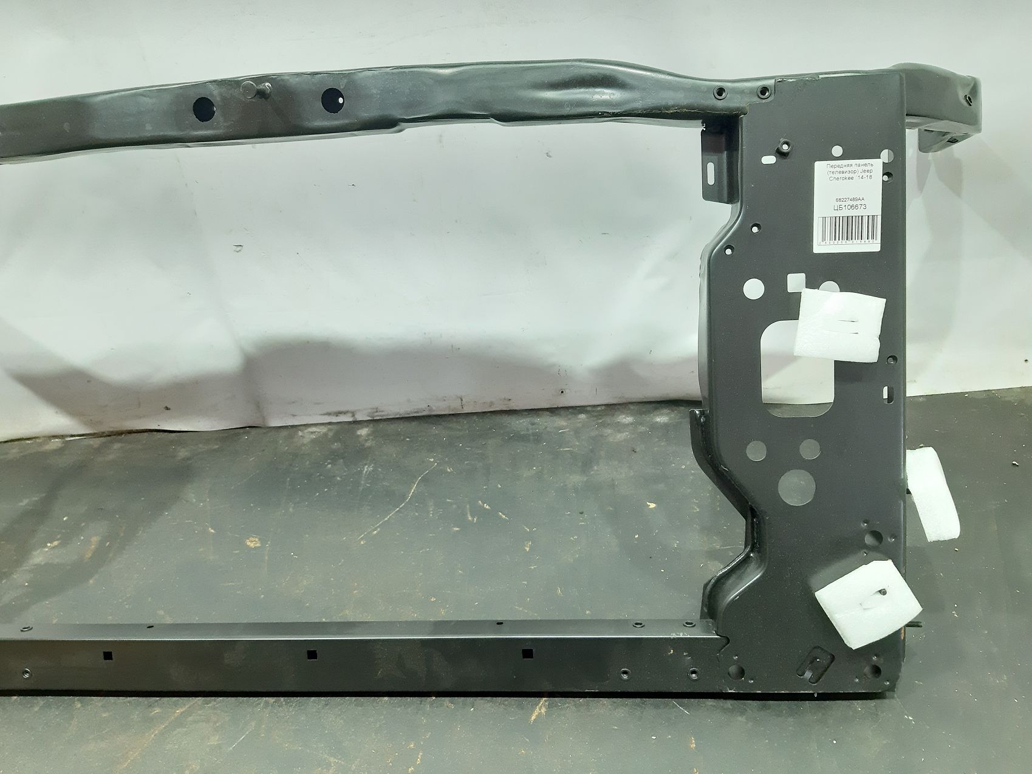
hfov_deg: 65.3
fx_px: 805
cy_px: 387
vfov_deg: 51.3
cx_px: 516
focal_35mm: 27
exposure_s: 1/33
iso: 400
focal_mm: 3.93
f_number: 1.7
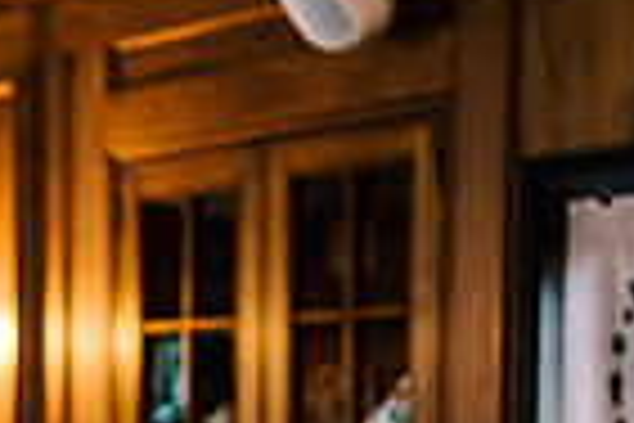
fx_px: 2641
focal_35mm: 150
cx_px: -207
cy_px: 623
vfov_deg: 8.9
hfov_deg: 13.2
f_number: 1.4
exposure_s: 1/250
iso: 800
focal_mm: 35
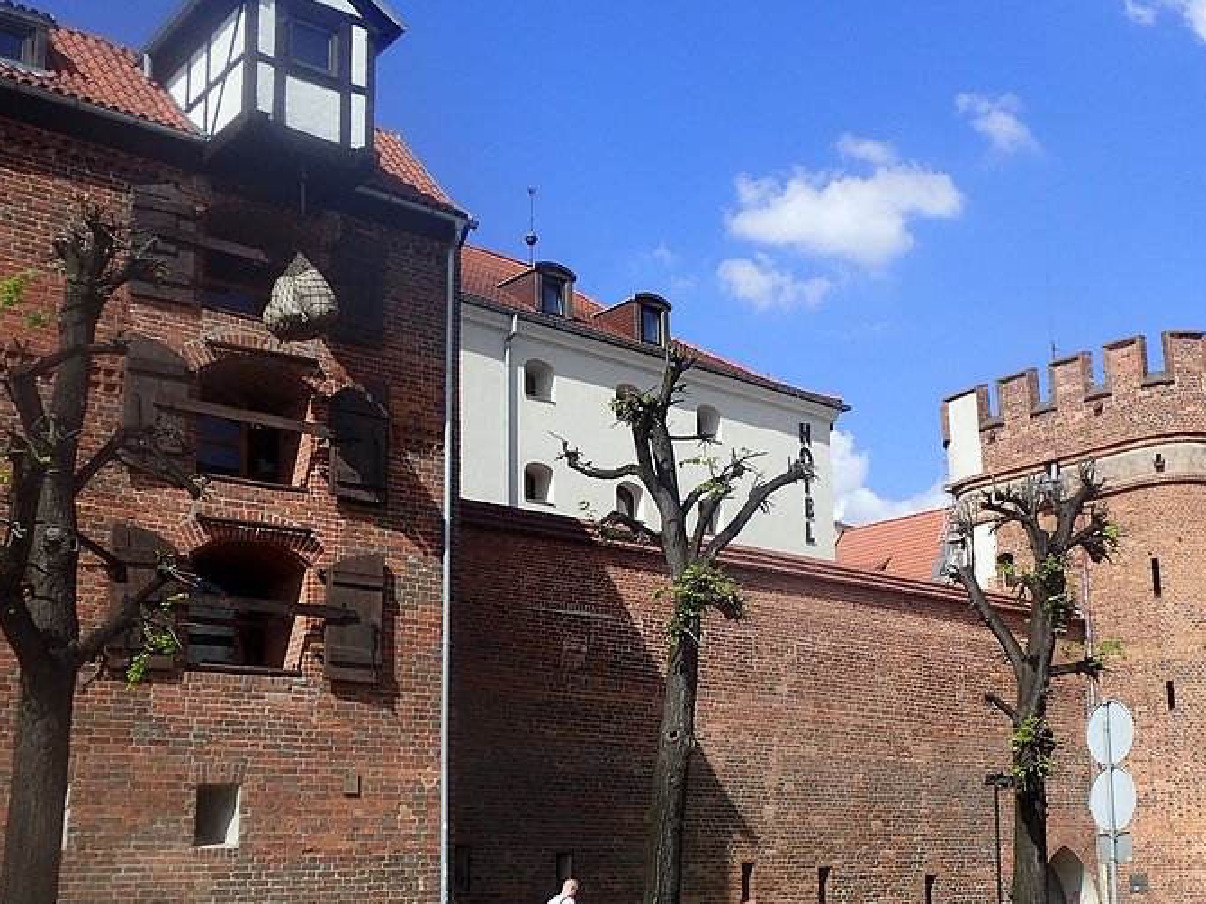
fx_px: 1498
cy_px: 520
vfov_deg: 33.5
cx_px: 761
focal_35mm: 43
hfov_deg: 43.5
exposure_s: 1/160
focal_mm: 5.87
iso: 100
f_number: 9
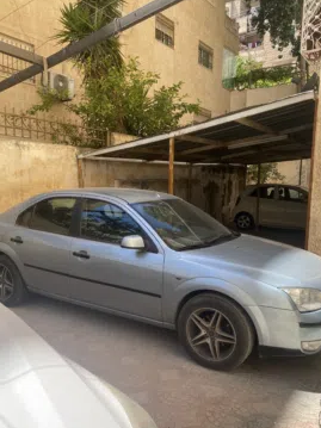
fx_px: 359
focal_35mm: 29
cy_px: 231
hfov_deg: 48.2
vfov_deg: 61.6
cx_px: 165
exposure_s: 1/839
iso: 32
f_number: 1.8
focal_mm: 4.25
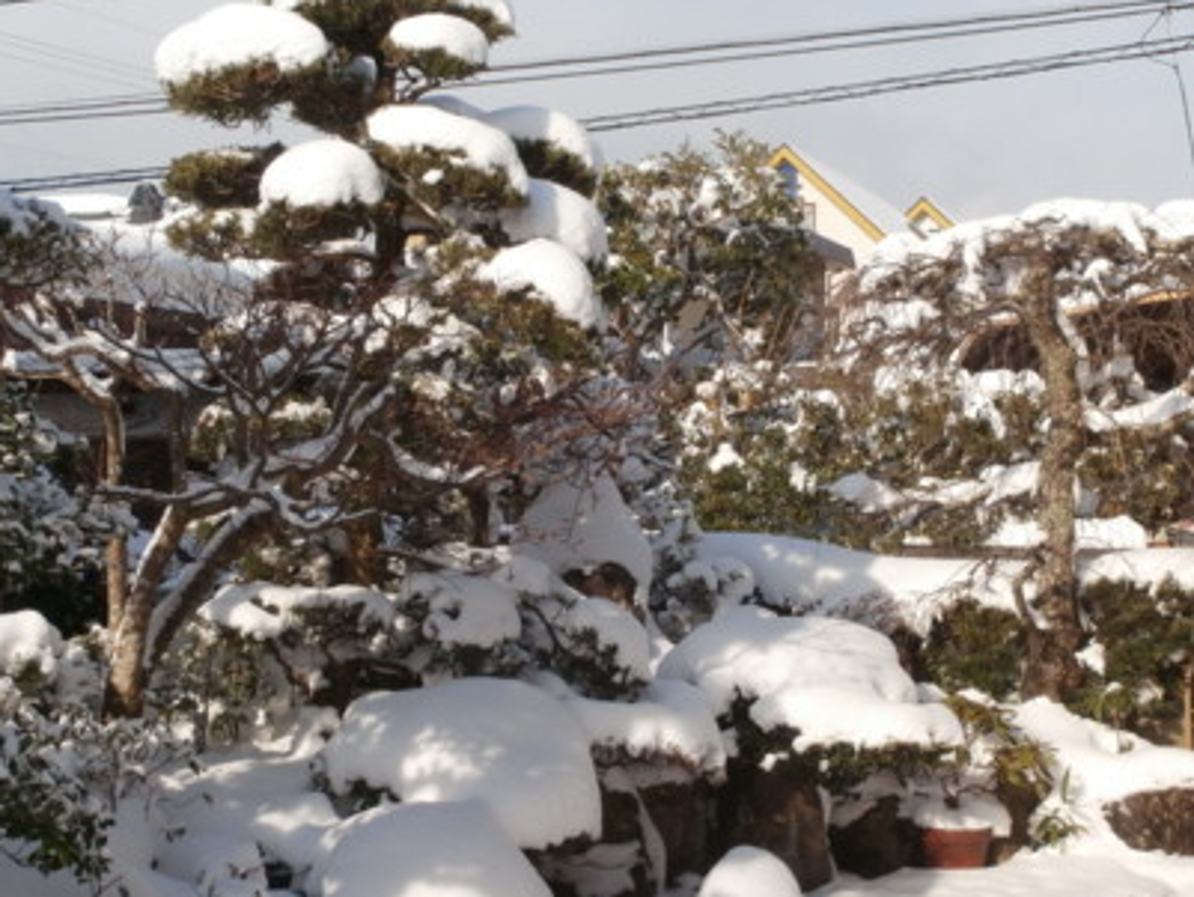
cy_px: 444
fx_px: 2208
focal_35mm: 64
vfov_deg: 22.9
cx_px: 637
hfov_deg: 30.2
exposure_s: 1/100
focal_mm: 10.11
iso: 100
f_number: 11
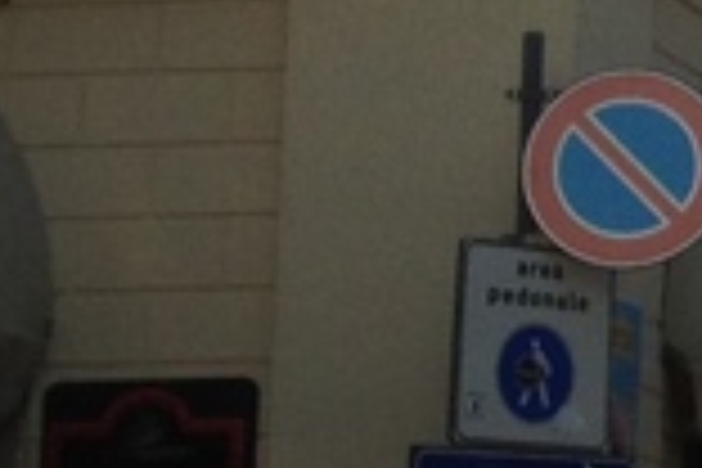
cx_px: 2061
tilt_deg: +14.6
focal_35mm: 280
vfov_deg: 4.9
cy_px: -220
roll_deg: +1.4
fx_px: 5460
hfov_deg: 6.7
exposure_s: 1/812
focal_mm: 4.28
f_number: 2.4
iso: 50
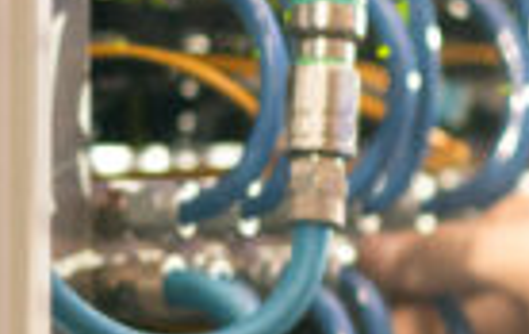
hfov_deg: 5.2
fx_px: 5622
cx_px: 1211
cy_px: 578
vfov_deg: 3.4
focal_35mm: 389
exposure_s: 1/60
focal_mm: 50
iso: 800
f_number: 2
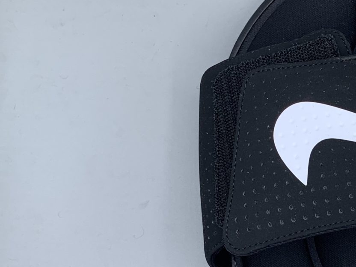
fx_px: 823
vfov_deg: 18.1
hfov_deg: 22.5
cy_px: 244
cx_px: 424
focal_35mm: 80
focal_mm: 4.25
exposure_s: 1/381
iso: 25
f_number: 1.8
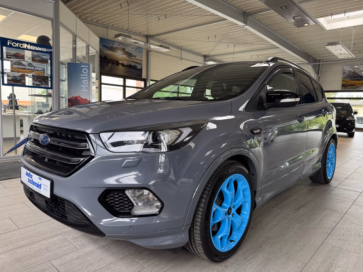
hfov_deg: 71.6
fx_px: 252
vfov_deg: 56.8
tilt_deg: -5.3
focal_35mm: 24
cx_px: 182
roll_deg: -1.9
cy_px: 136
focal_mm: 6.76
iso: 80
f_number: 1.78
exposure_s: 1/121
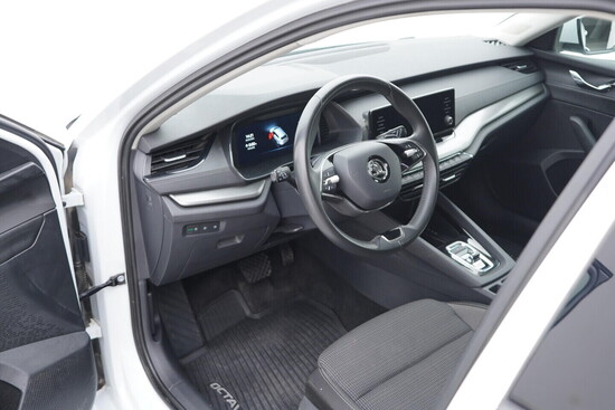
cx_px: 308
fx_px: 615
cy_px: 205
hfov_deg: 53.1
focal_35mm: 36
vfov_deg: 36.9
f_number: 2.8
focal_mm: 24
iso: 250
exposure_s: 1/40
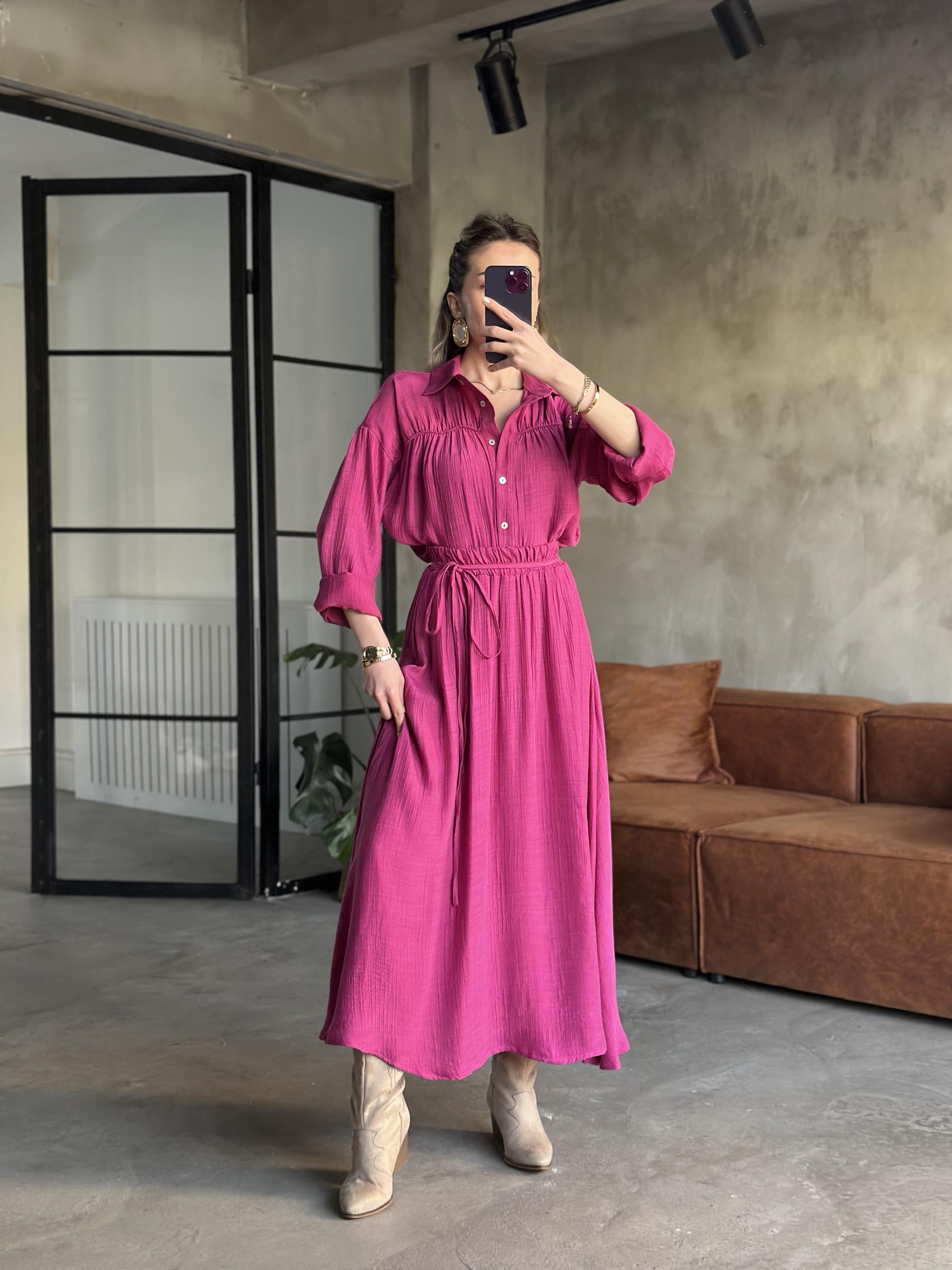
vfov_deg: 39.7
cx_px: 476
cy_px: 635
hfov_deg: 30.3
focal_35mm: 48
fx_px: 1760
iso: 250
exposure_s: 1/60
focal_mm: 6.86
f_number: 1.78
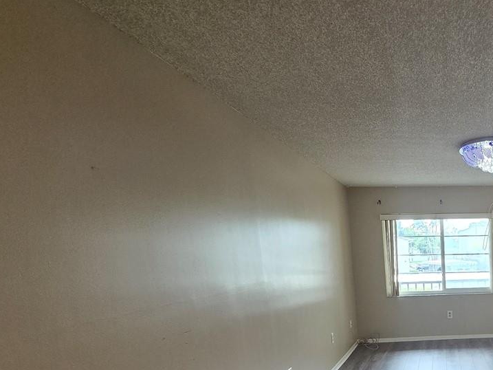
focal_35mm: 29
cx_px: 491
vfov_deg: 44.0
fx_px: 413
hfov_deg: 50.2
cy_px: 333
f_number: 2.2
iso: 64
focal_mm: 2.2
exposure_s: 1/120
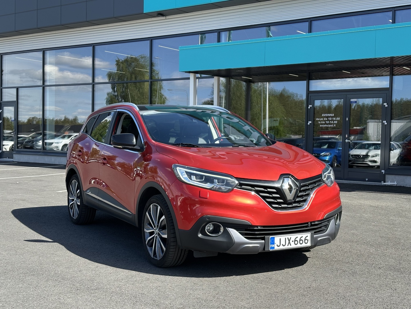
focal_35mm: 48
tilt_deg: -1.5
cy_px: 154
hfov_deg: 39.7
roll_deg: -0.1
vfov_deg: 30.3
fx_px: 570
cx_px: 206
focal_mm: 6.86
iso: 64
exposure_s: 1/953
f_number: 1.78
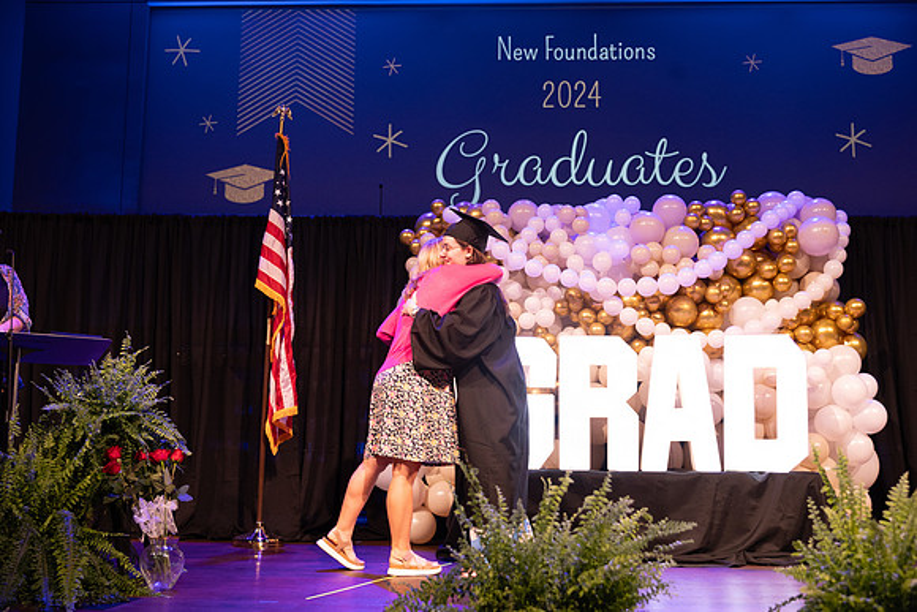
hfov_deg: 50.7
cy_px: 306
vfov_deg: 35.1
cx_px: 458
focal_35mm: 38
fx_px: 968
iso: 1600
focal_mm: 38
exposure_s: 1/200
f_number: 4
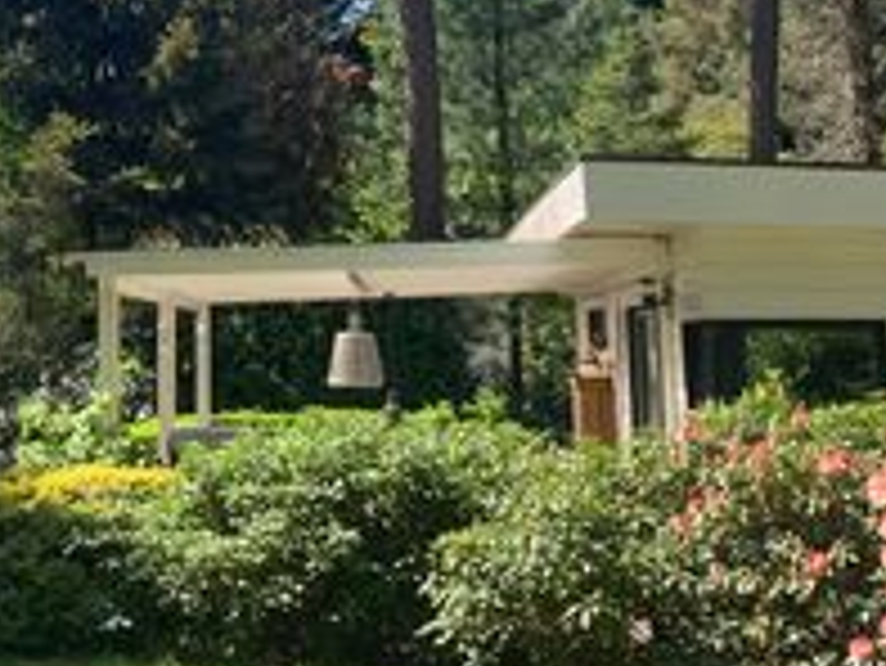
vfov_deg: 18.0
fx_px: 2023
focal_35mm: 79
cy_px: -58
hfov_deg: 24.2
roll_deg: -0.5
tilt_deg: +11.7
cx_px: 144
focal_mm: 4.25
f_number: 1.8
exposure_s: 1/894
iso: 25
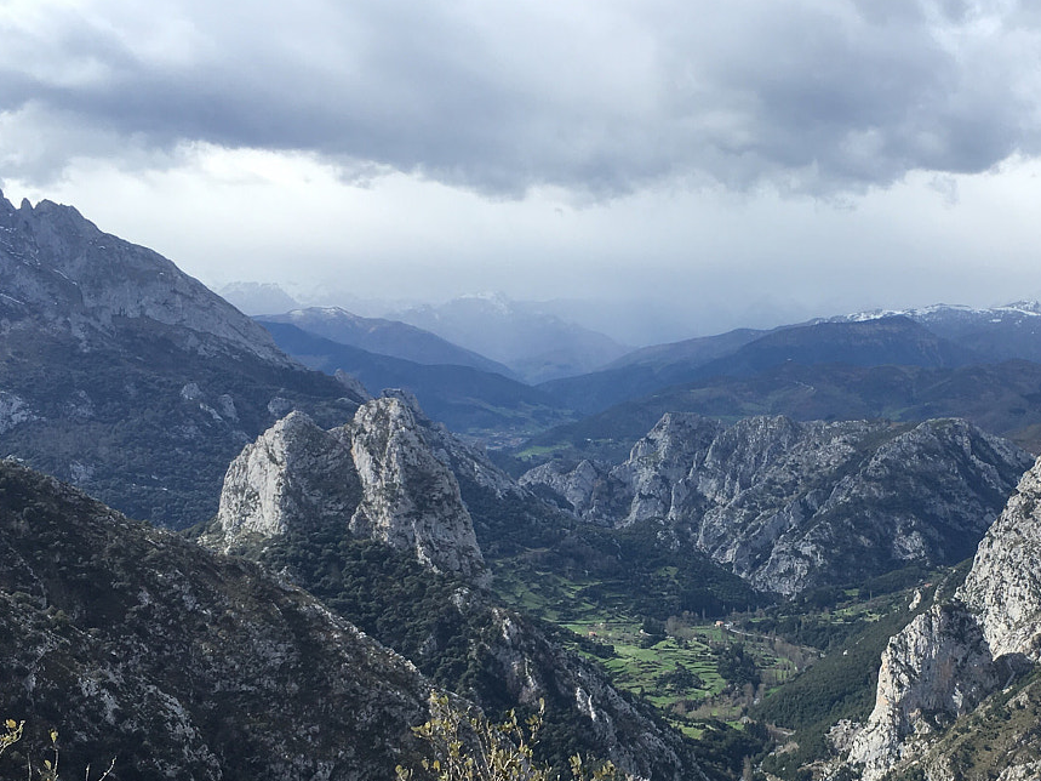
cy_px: 576
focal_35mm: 54
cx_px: 757
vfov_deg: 26.7
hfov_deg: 34.9
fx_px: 1624
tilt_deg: -9.1
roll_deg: +0.0
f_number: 2.2
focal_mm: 4.15
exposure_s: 1/1012
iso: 25
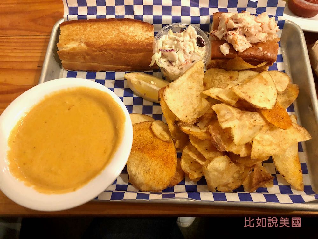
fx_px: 257
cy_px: 120
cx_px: 159
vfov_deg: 49.7
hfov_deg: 63.4
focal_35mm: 28
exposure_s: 1/11
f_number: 1.8
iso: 100
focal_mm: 3.99
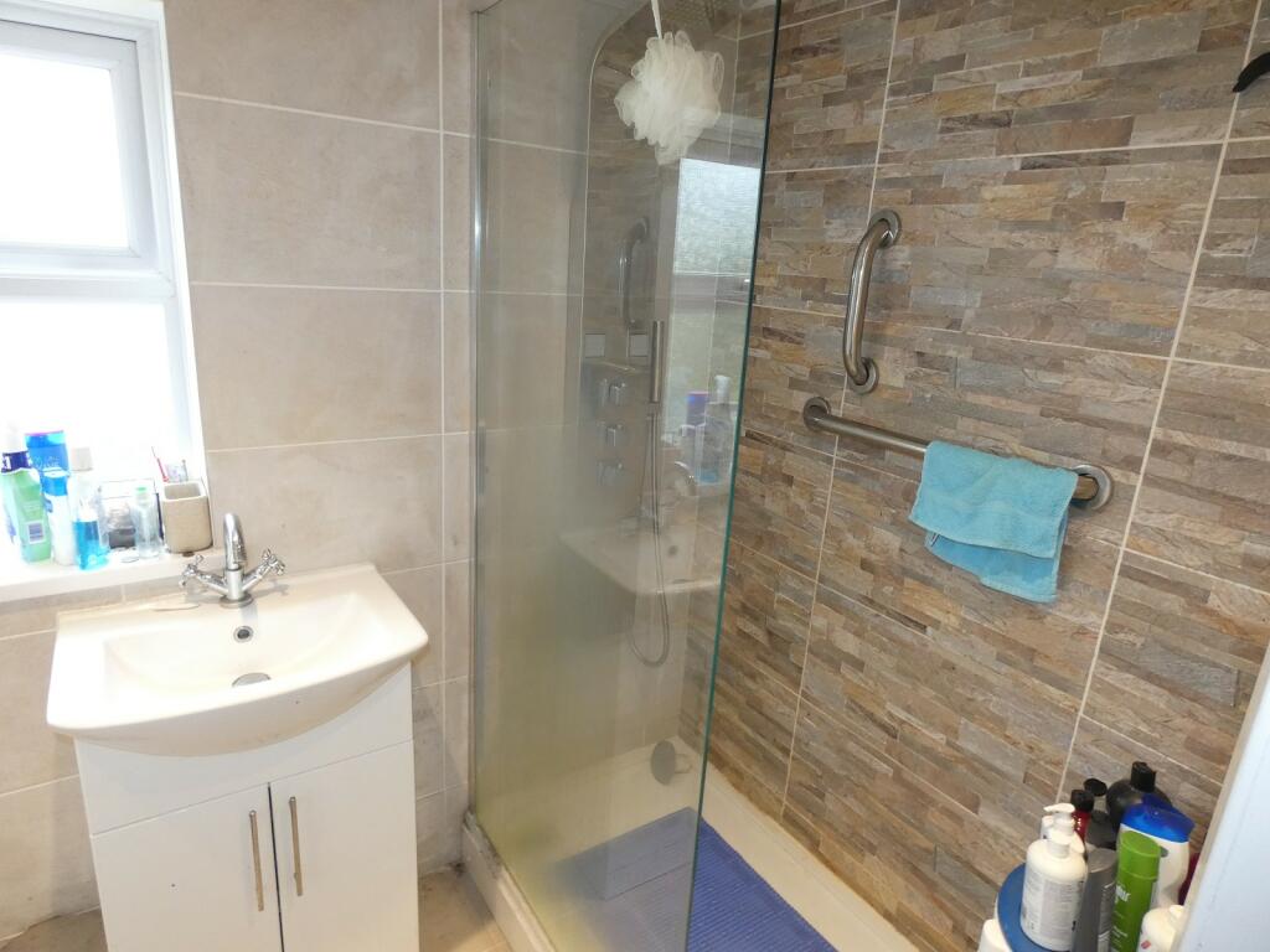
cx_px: 635
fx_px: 734
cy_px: 476
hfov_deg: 81.7
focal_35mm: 20
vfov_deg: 66.0
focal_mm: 3.6
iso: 320
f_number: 2.8
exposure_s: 1/60
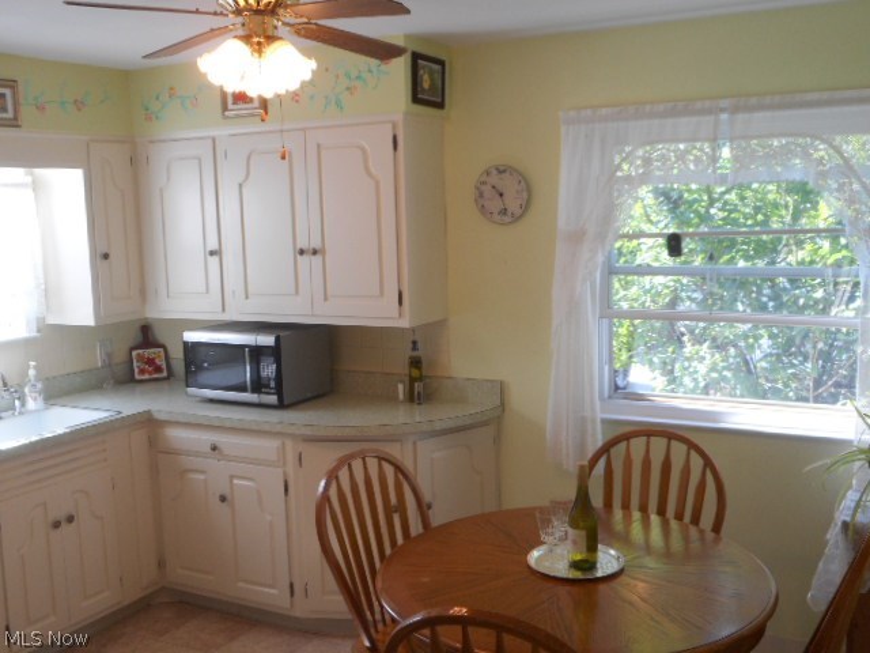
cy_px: 326
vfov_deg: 36.8
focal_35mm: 39
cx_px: 435
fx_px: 980
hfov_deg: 47.9
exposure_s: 1/30
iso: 110
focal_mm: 6.9
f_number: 4.5
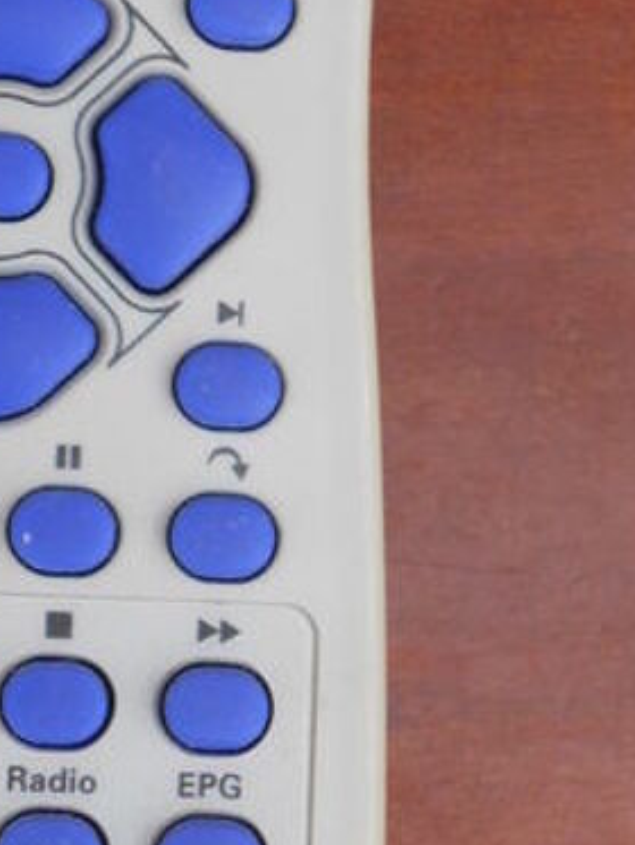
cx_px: -7
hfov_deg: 7.2
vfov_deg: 9.5
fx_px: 5060
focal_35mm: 207
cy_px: 264
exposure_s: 1/50
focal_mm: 10
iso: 80
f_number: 4.9
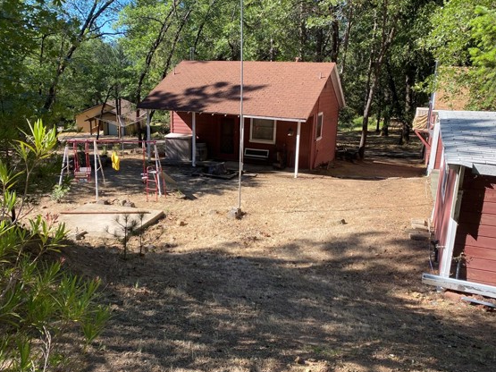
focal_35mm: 30
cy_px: 197
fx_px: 430
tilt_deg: -14.9
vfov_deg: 46.8
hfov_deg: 60.0
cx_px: 241
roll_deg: -0.8
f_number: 1.8
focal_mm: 4.25
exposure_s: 1/793
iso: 32
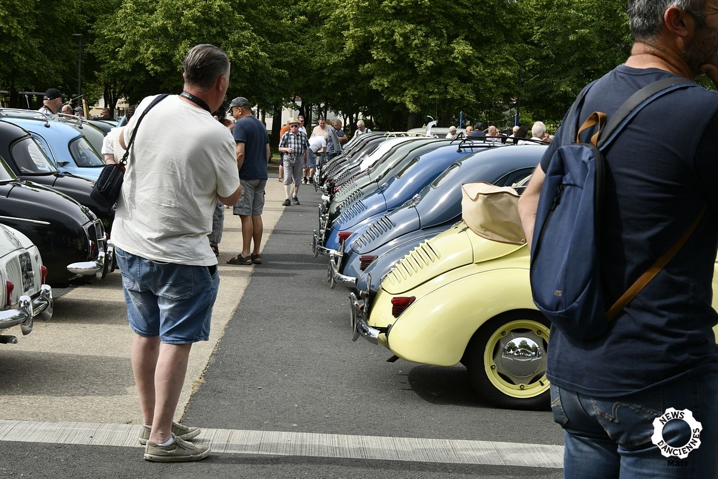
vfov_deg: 18.9
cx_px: 359
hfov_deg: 28.1
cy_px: 240
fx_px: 1436
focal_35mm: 72
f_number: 18
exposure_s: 1/80
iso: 100
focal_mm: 48
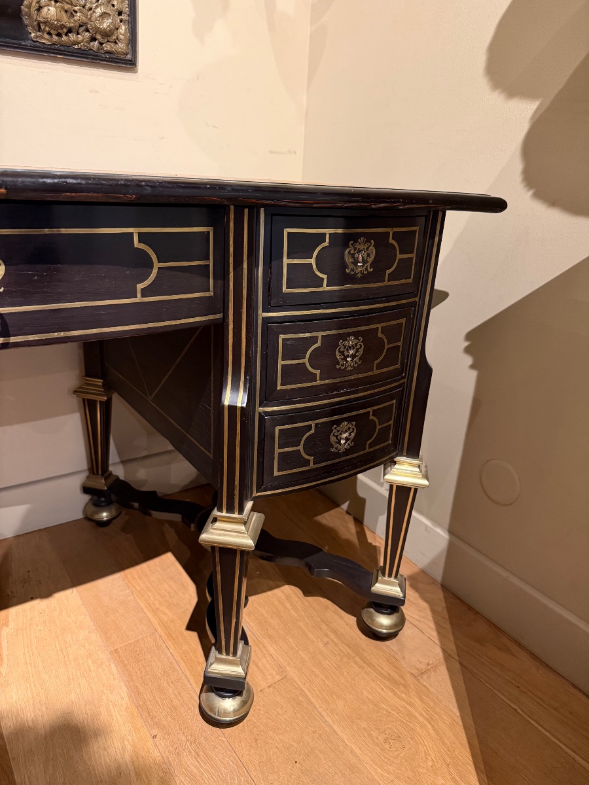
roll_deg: -3.2
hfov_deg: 56.8
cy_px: 392
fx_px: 544
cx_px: 294
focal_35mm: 24
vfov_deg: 71.6
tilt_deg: -20.5
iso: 400
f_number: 1.78
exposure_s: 1/50
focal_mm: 6.76
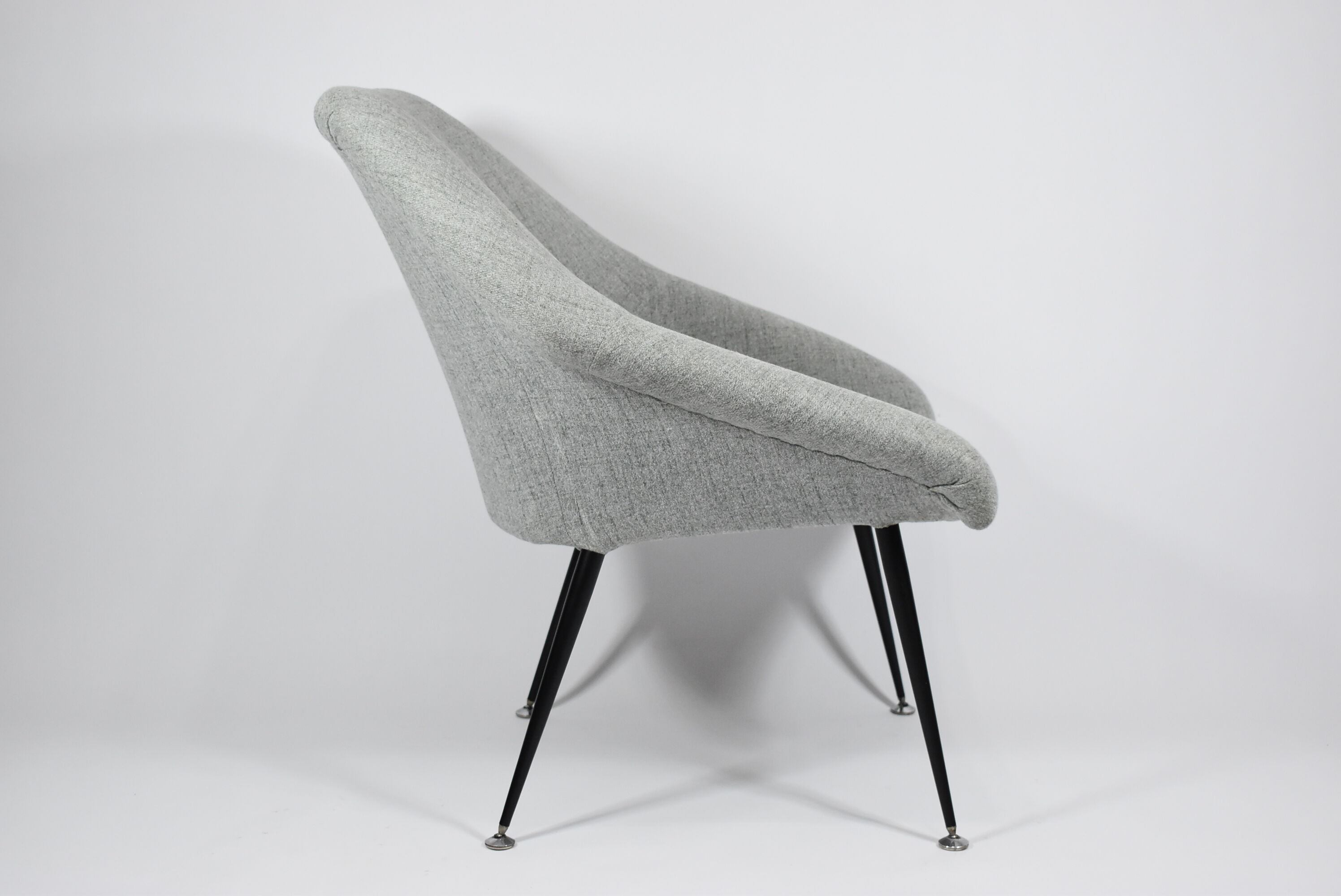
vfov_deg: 25.8
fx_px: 1957
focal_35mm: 52
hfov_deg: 37.8
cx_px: 670
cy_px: 448
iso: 1100
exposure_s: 1/125
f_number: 4.5
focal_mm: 35
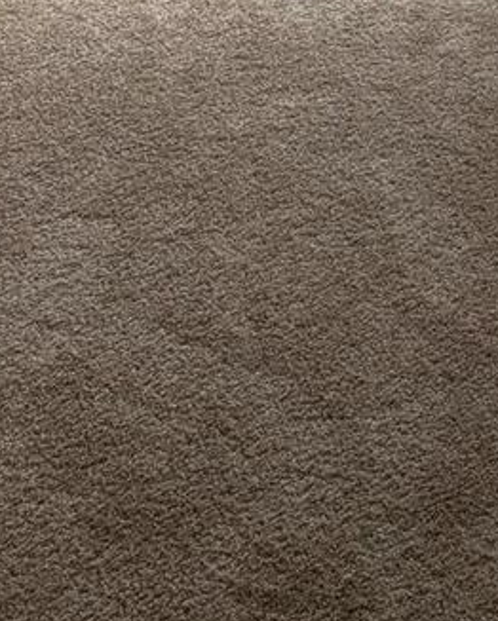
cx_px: 589
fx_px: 1712
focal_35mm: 93
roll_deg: +2.2
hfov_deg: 15.9
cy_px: -431
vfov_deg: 17.5
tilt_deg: -11.9
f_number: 1.6
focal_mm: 5.96
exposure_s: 1/170
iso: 50
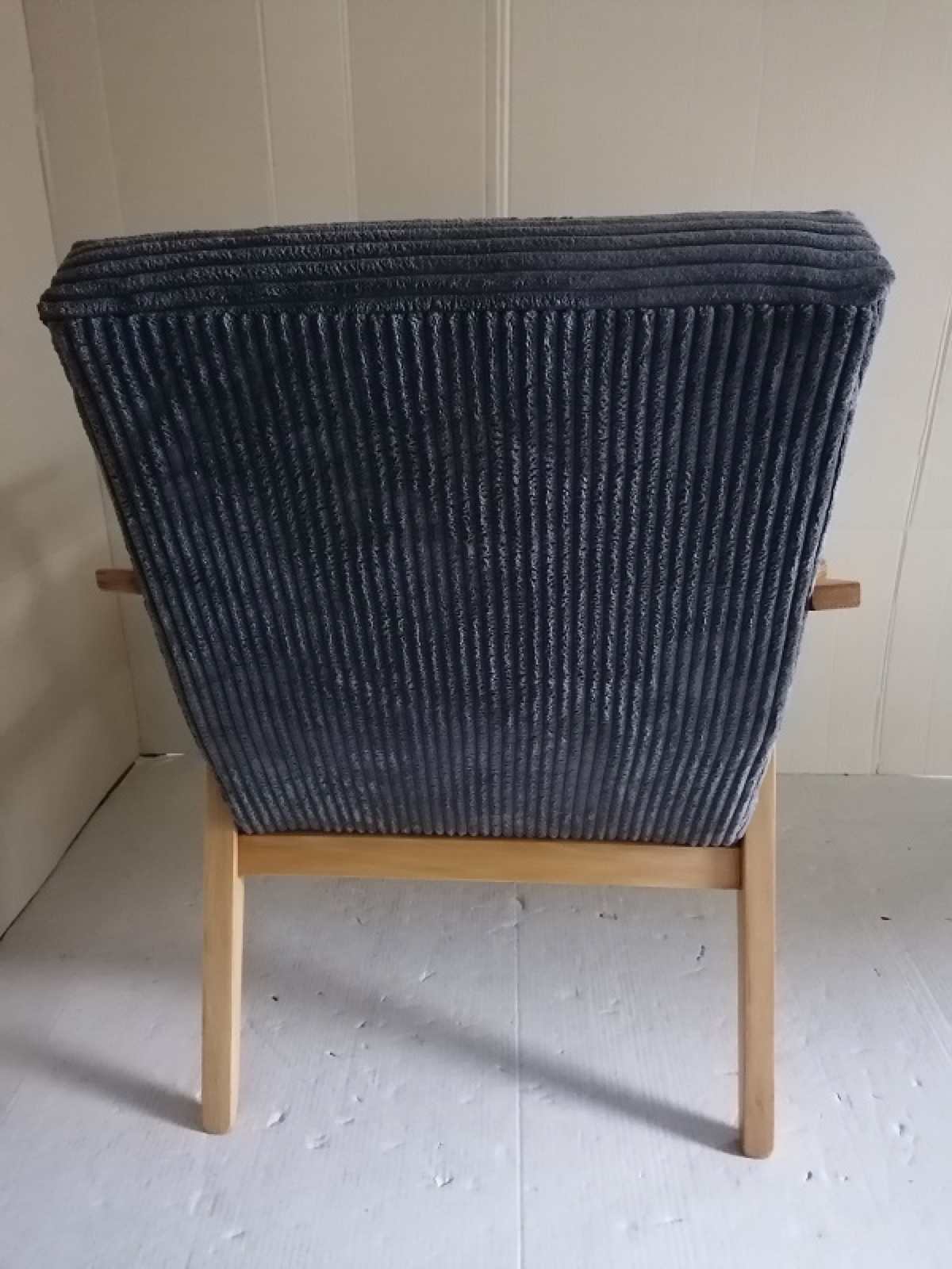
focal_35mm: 27
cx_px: 476
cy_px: 634
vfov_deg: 65.3
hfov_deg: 51.4
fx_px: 990
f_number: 1.8
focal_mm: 4.75
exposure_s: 1/14.3
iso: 2500
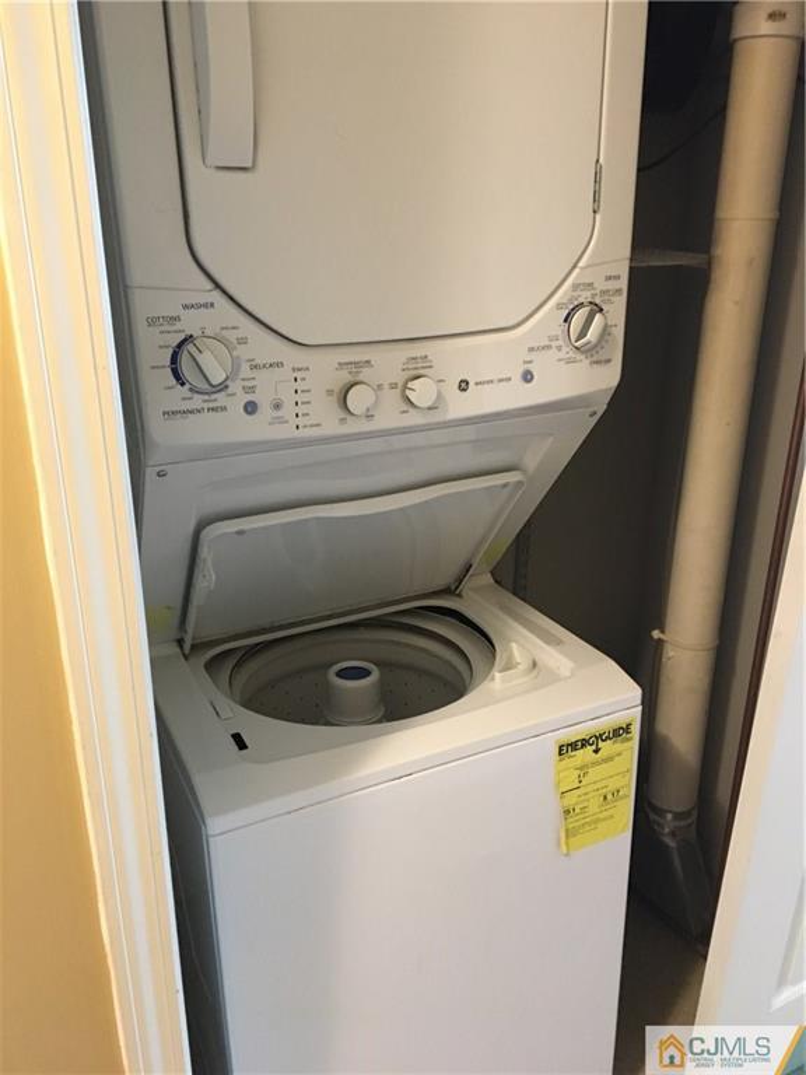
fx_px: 900
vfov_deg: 61.7
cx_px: 403
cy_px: 538
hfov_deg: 48.2
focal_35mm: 29
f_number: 2.2
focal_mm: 4.15
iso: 400
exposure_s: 1/15
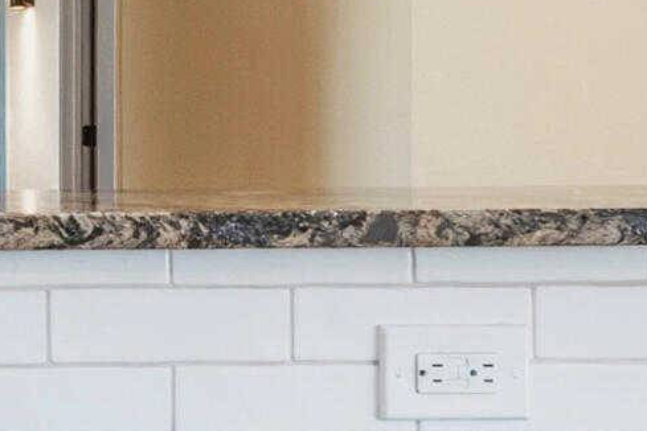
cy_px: 145
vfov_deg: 15.9
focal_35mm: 86
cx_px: -349
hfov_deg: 20.1
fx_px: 1545
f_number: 9
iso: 250
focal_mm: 14
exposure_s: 1/1.67
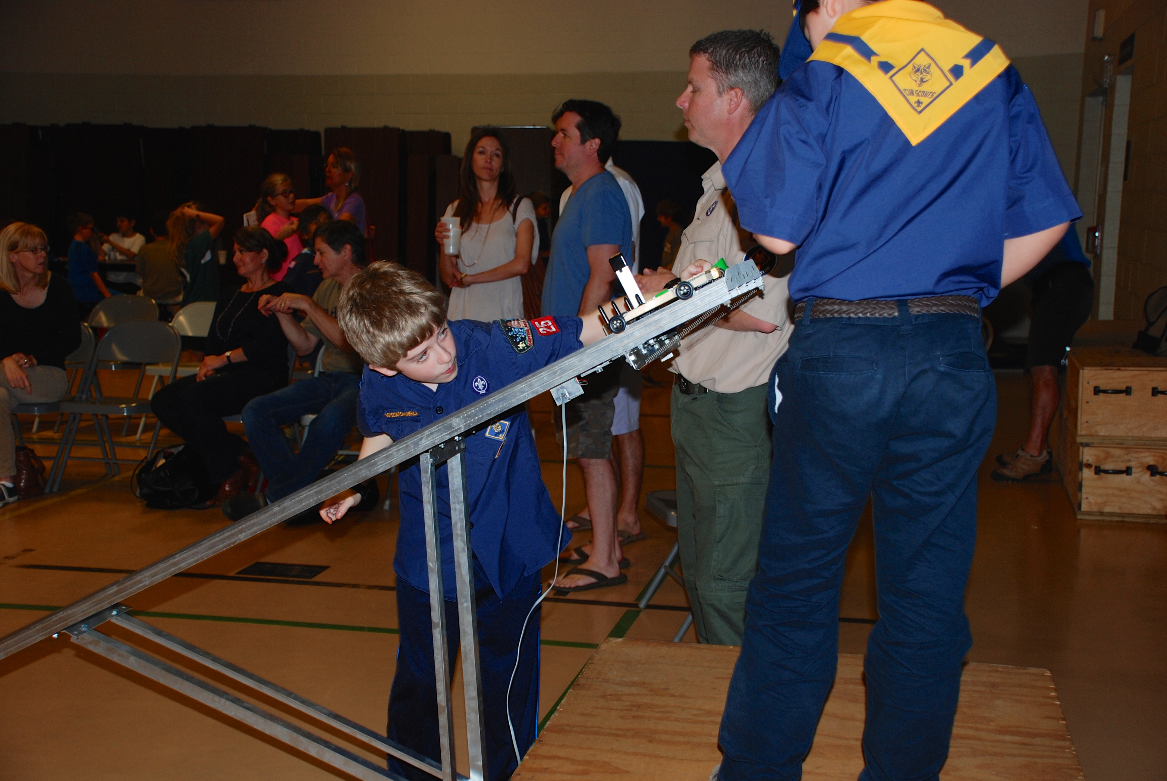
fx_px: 1509
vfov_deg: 29.0
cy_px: 390
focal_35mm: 46
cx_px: 584
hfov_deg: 42.3
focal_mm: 31
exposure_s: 1/60
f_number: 4.2
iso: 200
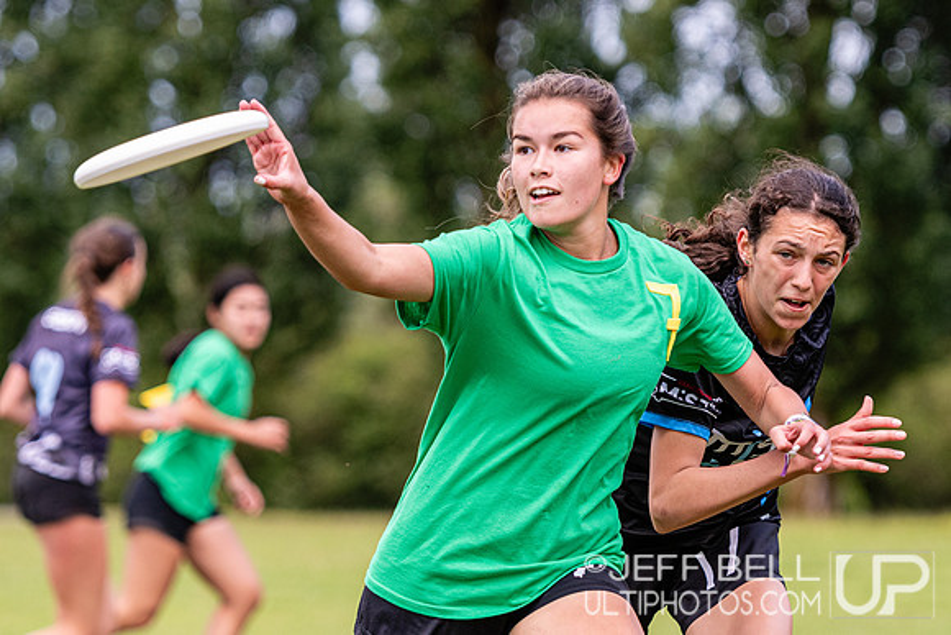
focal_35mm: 247
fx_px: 6533
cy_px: 275
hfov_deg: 8.3
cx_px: 568
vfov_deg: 5.6
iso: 640
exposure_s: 1/2000
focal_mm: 135
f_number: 3.2
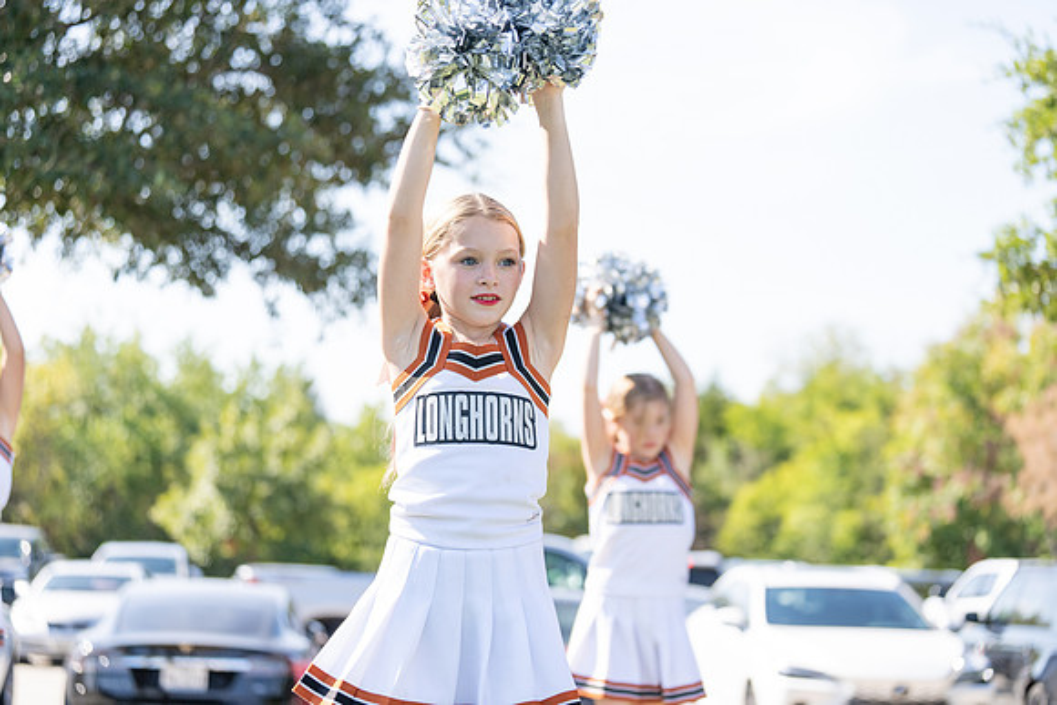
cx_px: 528
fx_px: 2056
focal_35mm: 70
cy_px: 352
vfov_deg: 19.5
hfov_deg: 28.8
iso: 160
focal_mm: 70
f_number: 2.8
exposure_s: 1/1000
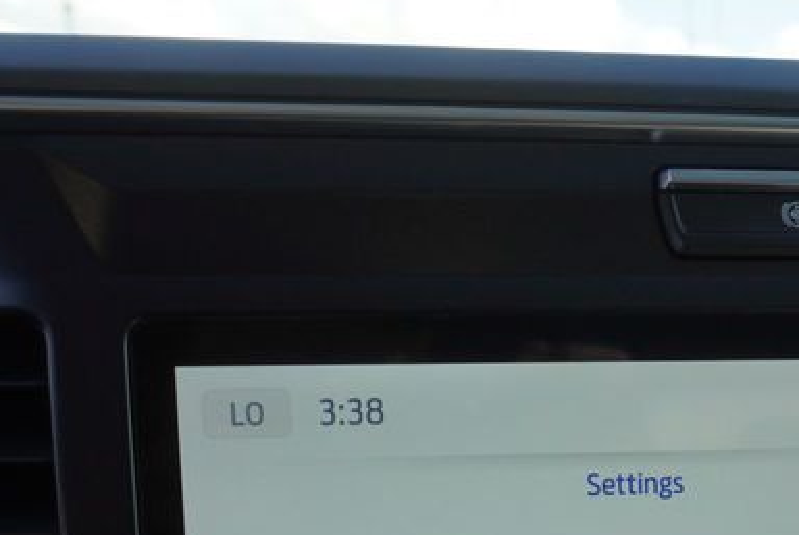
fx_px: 1422
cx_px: 682
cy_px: 645
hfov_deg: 30.3
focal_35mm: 64
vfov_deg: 20.0
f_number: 5.6
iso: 100
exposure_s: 1/125
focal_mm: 16
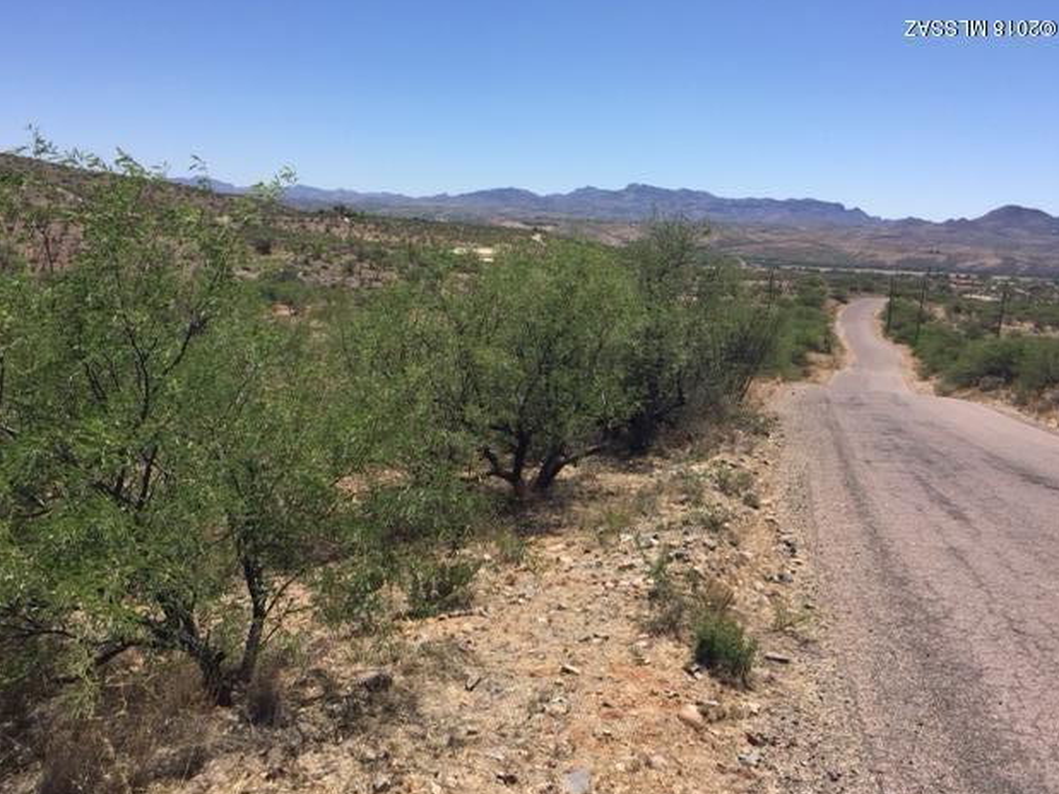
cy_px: 404
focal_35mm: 30
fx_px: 918
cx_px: 518
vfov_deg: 46.8
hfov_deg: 60.0
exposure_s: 1/2475
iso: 32
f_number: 2.2
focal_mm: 4.15
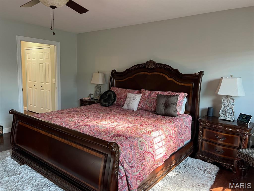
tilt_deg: -8.7
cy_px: 96
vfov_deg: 53.1
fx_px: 191
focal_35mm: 26
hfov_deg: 67.3
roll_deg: -1.1
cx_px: 127
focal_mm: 5.7
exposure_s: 1/64
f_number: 1.5
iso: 125
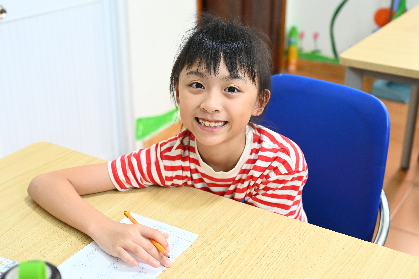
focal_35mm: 49
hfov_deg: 40.4
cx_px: 210
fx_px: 570
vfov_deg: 27.5
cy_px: 140
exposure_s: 1/160
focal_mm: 49
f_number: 4.5
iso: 3200
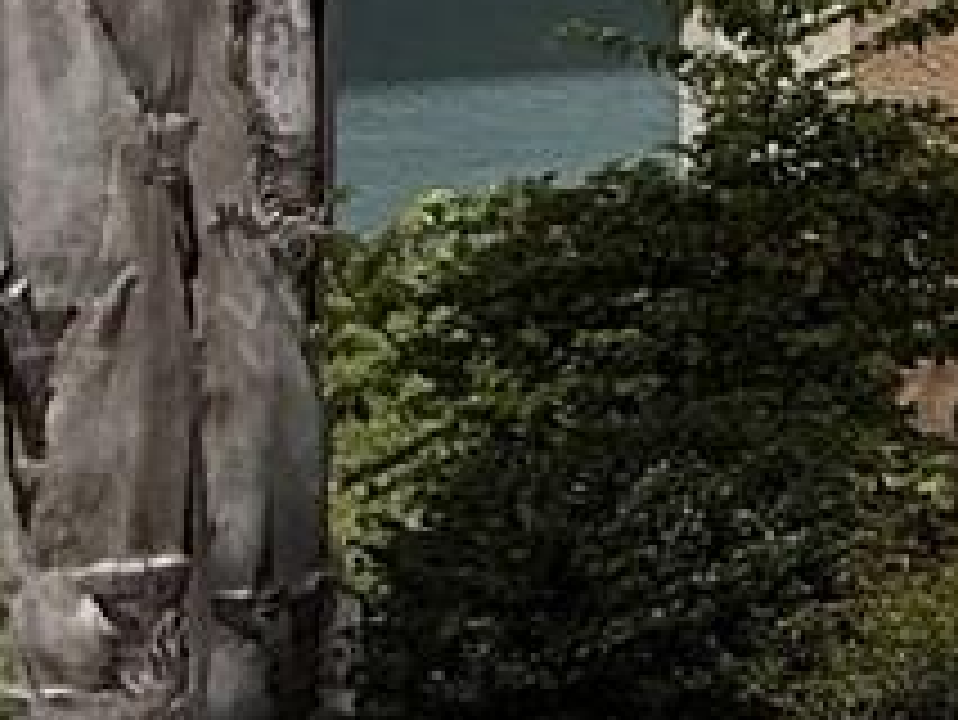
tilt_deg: +3.0
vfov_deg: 13.6
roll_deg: +3.7
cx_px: 3085
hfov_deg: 10.5
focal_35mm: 105
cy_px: -212
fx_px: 2908
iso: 50
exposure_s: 1/4149
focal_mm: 2.22
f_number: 2.2
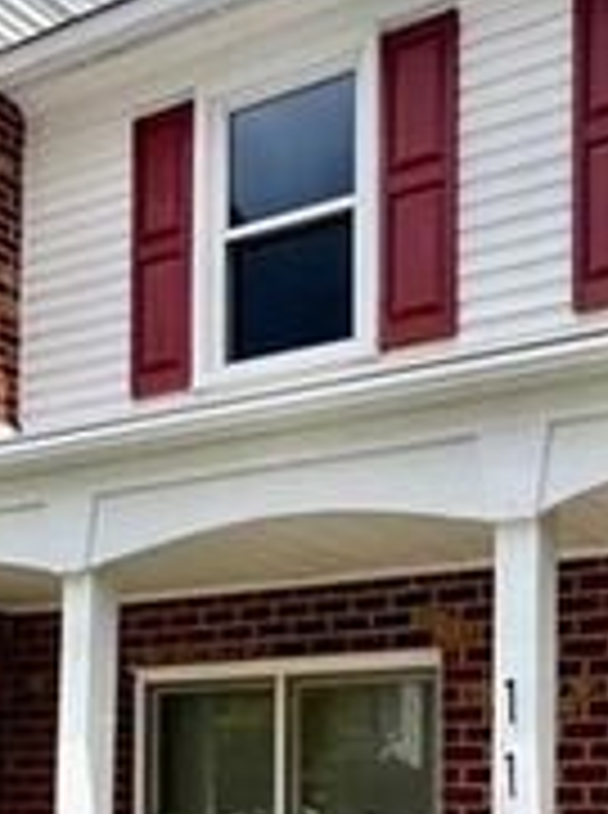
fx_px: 1128
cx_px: 455
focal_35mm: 48
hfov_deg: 29.7
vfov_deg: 36.2
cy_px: 794
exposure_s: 1/1179
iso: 32
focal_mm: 1.57
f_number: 1.8
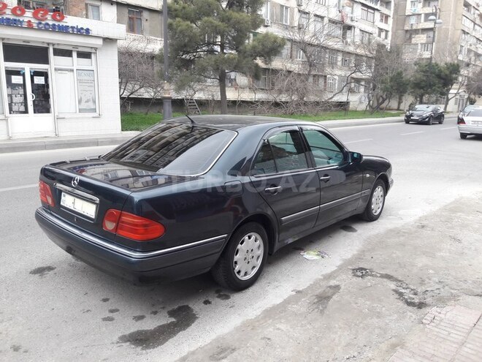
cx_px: 241
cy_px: 181
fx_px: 390
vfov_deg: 49.7
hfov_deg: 63.4
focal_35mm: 28
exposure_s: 1/145
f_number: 1.9
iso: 40
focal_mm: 3.7
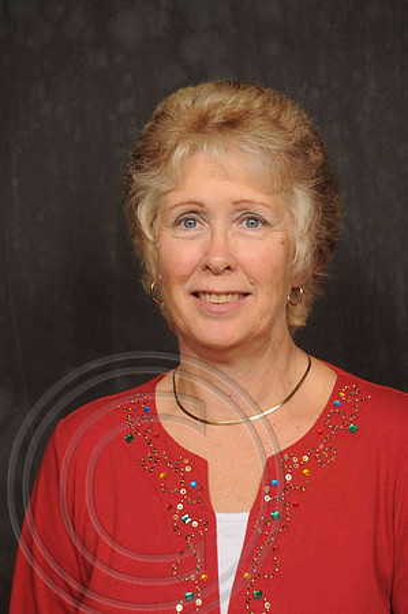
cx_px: 204
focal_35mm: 105
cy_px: 307
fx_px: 1789
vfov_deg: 19.5
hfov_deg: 13.0
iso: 200
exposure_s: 1/60
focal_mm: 70
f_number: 6.3
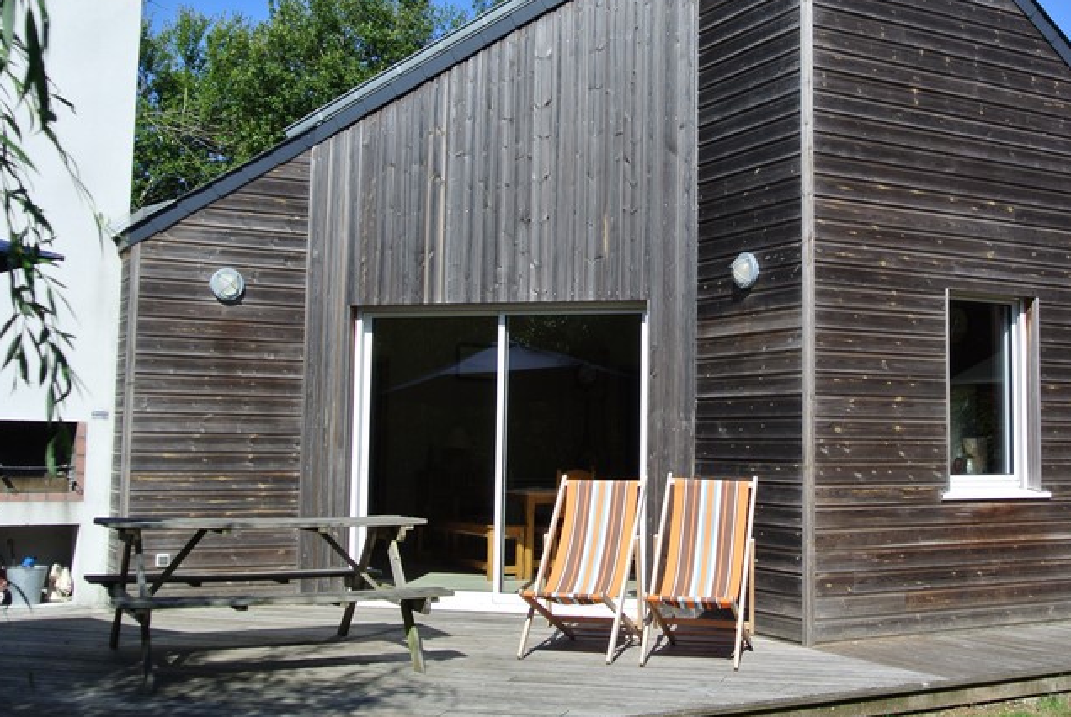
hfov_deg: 44.1
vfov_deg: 30.5
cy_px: 291
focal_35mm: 44
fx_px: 1311
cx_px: 663
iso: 100
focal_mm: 13.1
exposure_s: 1/640
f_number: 4.5
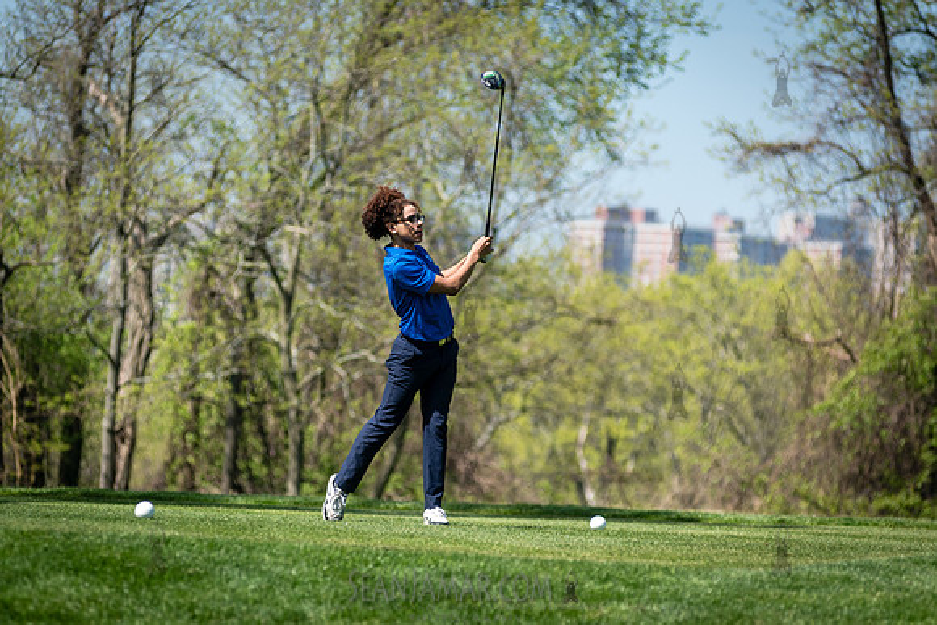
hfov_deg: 10.2
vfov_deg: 6.8
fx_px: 5238
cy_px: 312
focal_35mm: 201
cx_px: 468
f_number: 3.5
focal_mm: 170
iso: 100
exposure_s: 1/1000
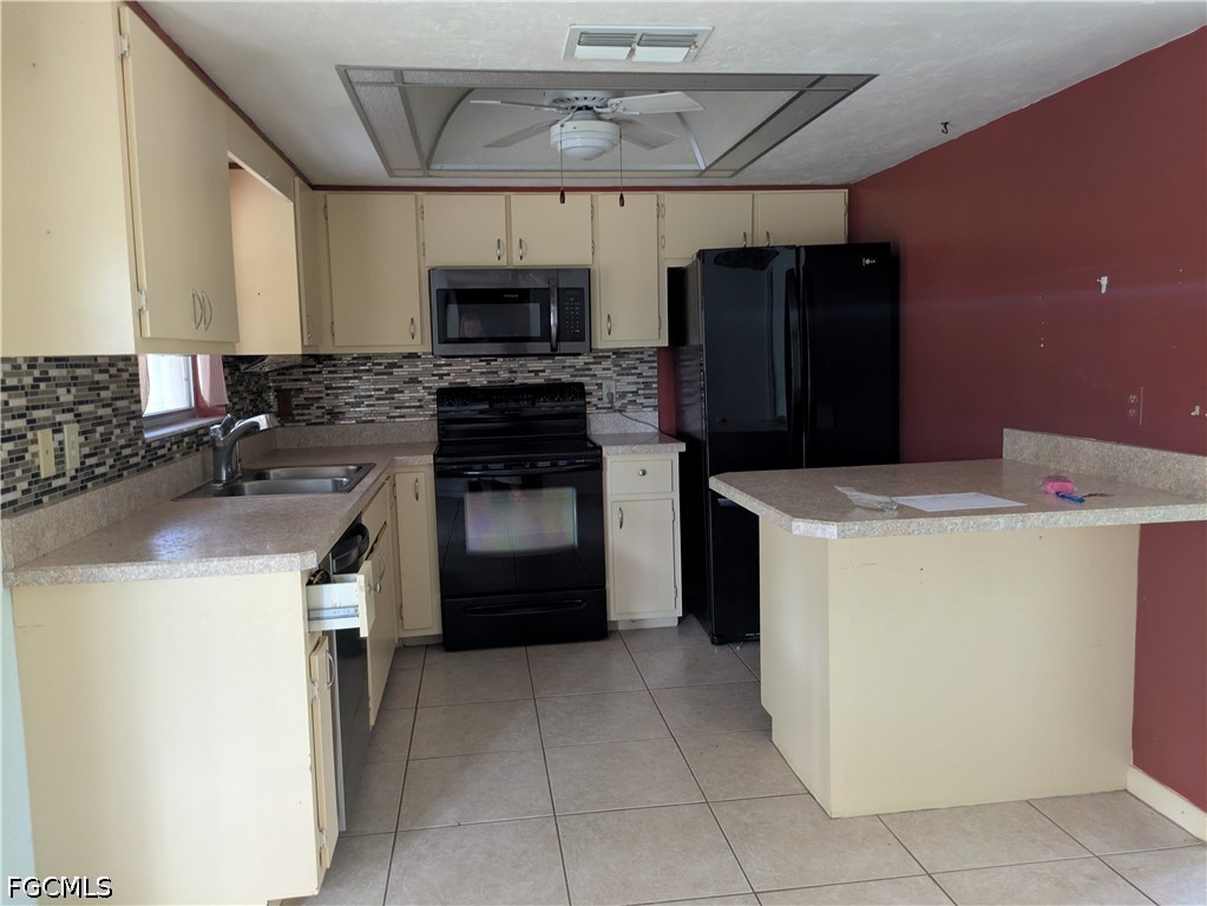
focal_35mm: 25
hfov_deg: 69.4
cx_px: 604
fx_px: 872
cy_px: 453
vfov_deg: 54.9
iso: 429
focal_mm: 5.43
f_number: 1.89
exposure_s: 1/24
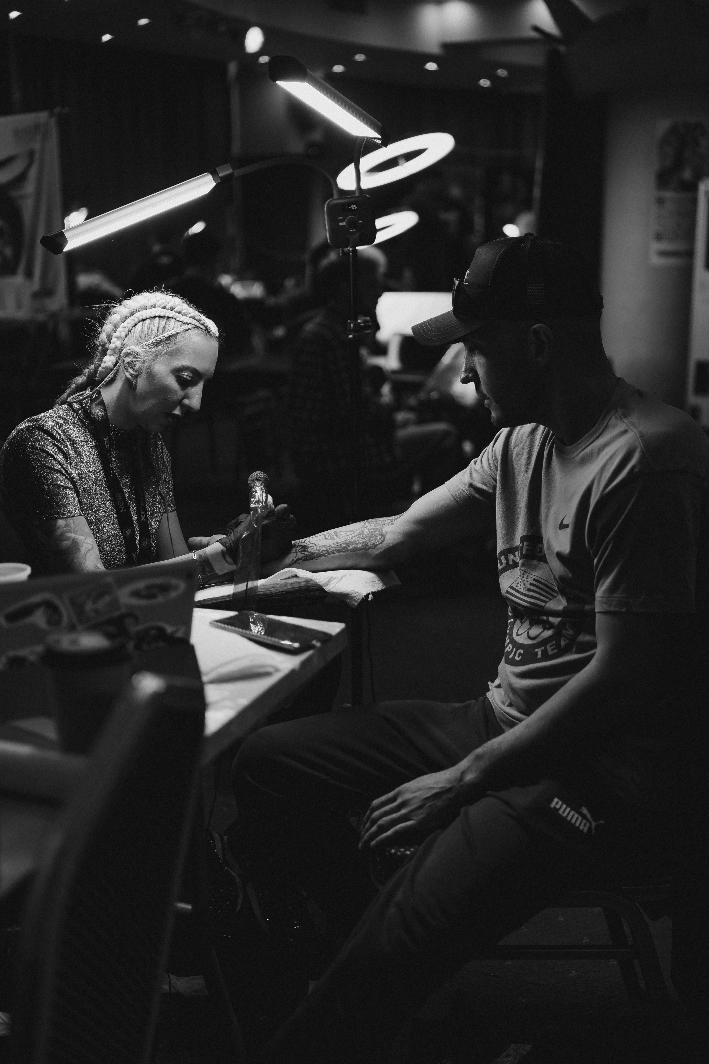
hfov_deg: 29.9
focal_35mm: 45
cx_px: 354
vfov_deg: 43.6
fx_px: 1329
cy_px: 532
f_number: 1.8
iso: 250
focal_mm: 45
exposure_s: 1/250
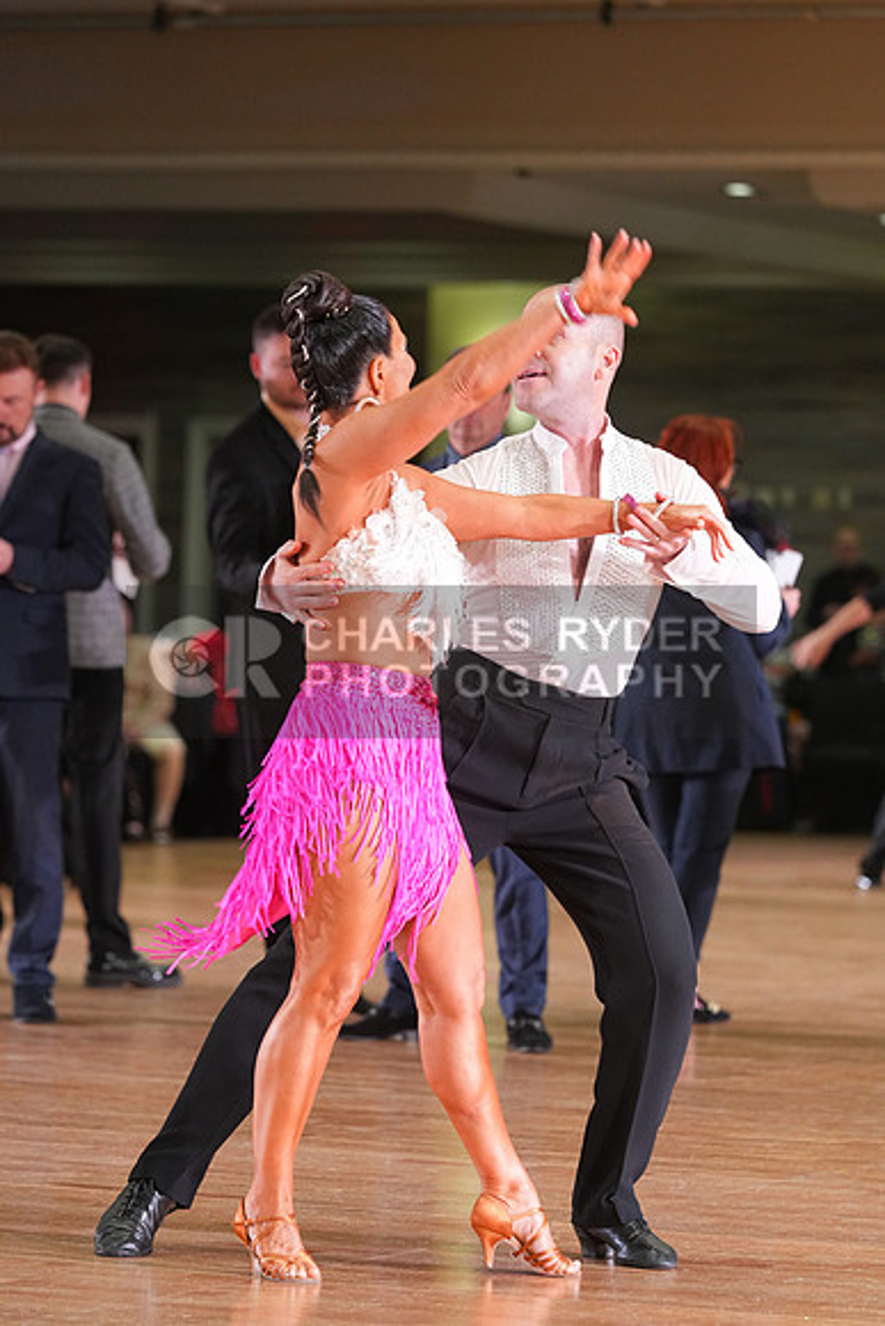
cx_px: 442
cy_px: 663
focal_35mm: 166
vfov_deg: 12.4
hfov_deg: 8.3
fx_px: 6117
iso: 2500
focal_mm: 166
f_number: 4.5
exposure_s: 1/200
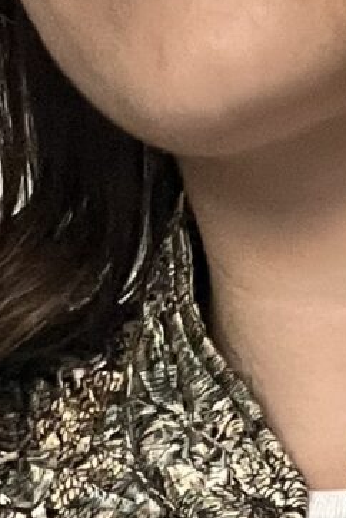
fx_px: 2537
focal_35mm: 176
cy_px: 1283
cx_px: 389
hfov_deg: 7.7
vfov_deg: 10.1
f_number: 2.2
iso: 250
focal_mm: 2.71
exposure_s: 1/60
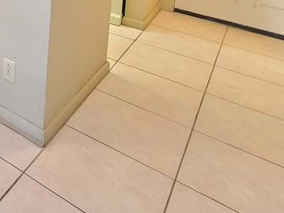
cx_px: -125
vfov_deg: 27.2
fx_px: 328
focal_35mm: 40
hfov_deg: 30.4
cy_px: -93
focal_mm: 2.2
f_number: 2.2
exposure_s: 1/29
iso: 400
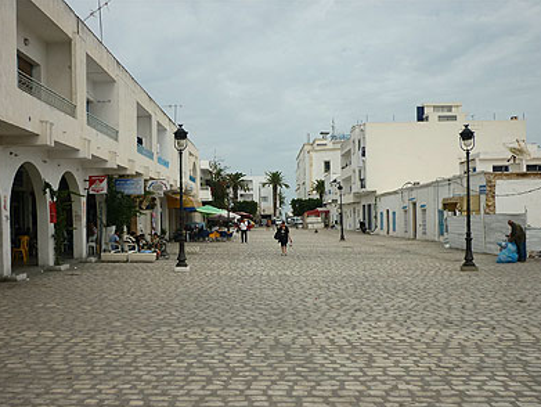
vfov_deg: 37.7
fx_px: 594
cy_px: 233
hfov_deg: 48.9
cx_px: 242
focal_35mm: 38
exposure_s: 1/250
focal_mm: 5.5
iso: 80
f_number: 8
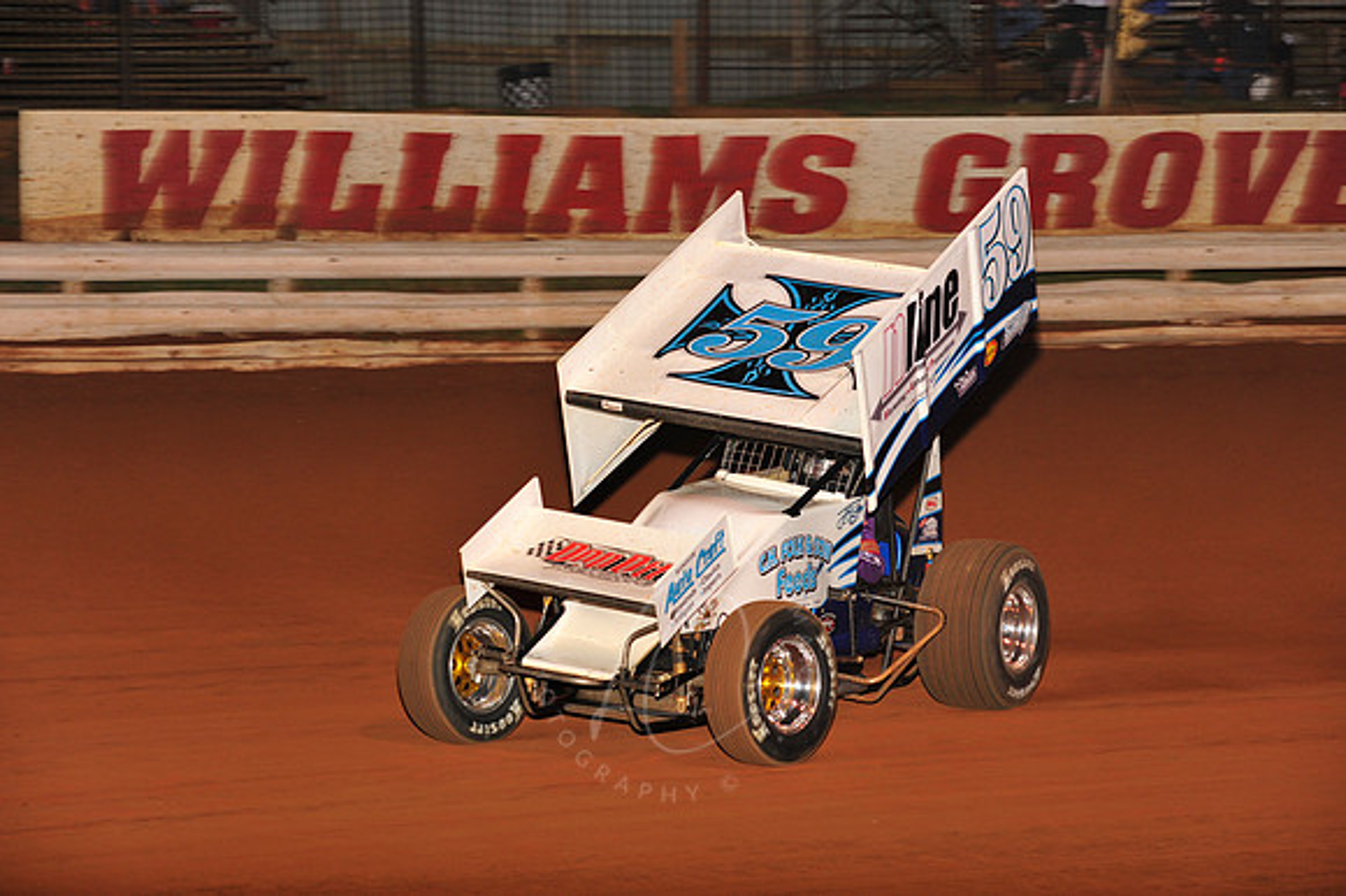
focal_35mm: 120
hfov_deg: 17.1
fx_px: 4484
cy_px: 448
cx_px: 673
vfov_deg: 11.4
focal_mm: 120
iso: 1000
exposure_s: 1/320
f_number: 6.3
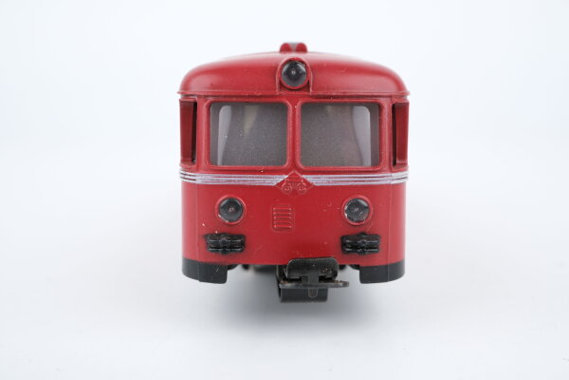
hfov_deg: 43.6
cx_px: 284
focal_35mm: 45
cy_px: 190
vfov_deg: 29.9
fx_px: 711
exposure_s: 1/125
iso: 400
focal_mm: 30
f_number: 9
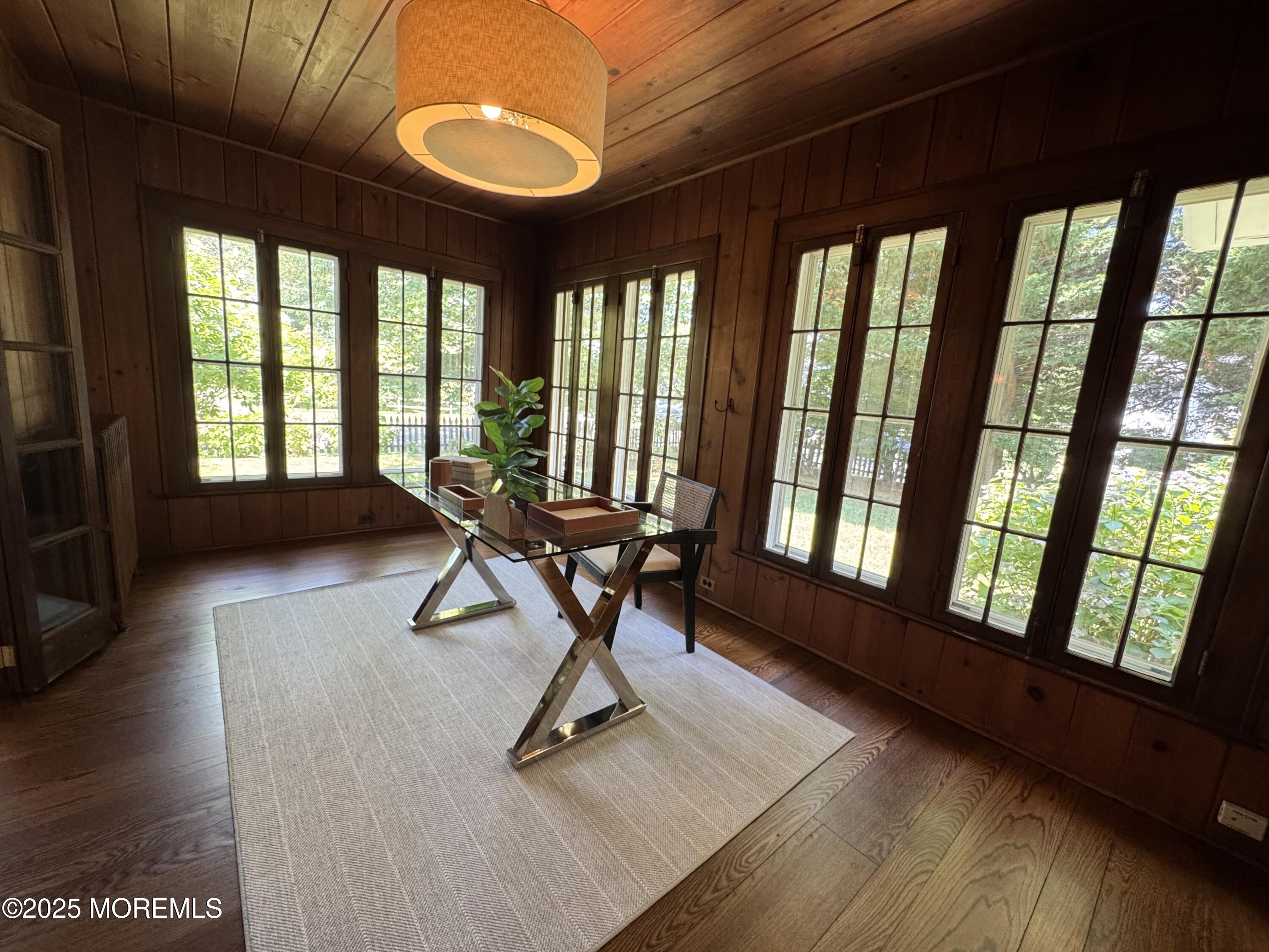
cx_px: 634
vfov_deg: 85.7
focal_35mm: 14
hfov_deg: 102.1
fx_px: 513
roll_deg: -4.6
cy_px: 476
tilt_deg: -10.7
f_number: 2.2
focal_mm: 2.22
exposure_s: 1/60
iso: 250
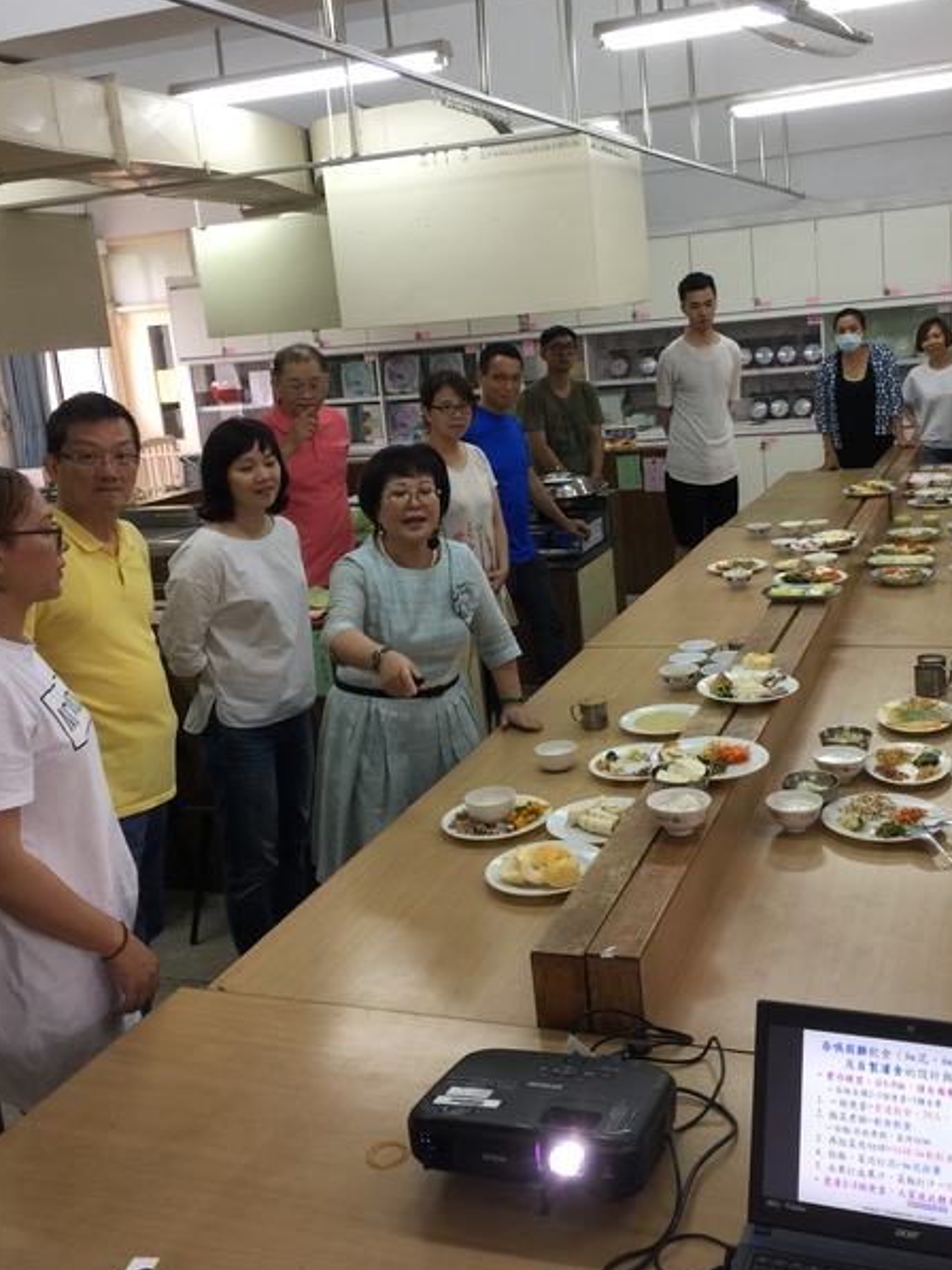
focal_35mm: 34
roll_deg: +3.6
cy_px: 564
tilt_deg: -11.6
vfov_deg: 53.8
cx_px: 547
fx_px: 1246
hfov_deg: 41.7
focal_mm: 4.15
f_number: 2.2
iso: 32
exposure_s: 1/30
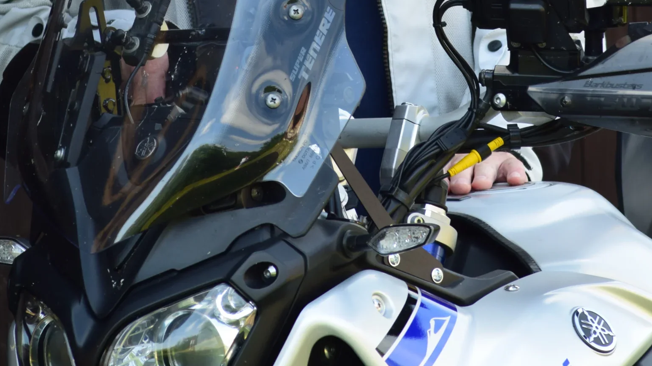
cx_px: 307
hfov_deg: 4.9
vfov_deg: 2.7
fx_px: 7658
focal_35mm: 443
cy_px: -148
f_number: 9
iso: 450
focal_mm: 170
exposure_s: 1/125
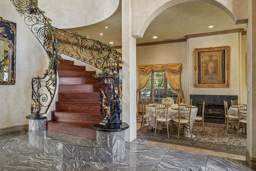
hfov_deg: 71.2
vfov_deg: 51.2
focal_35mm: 25
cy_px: 81
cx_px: 112
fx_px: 178
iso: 1000
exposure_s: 1/25
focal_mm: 22
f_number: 8
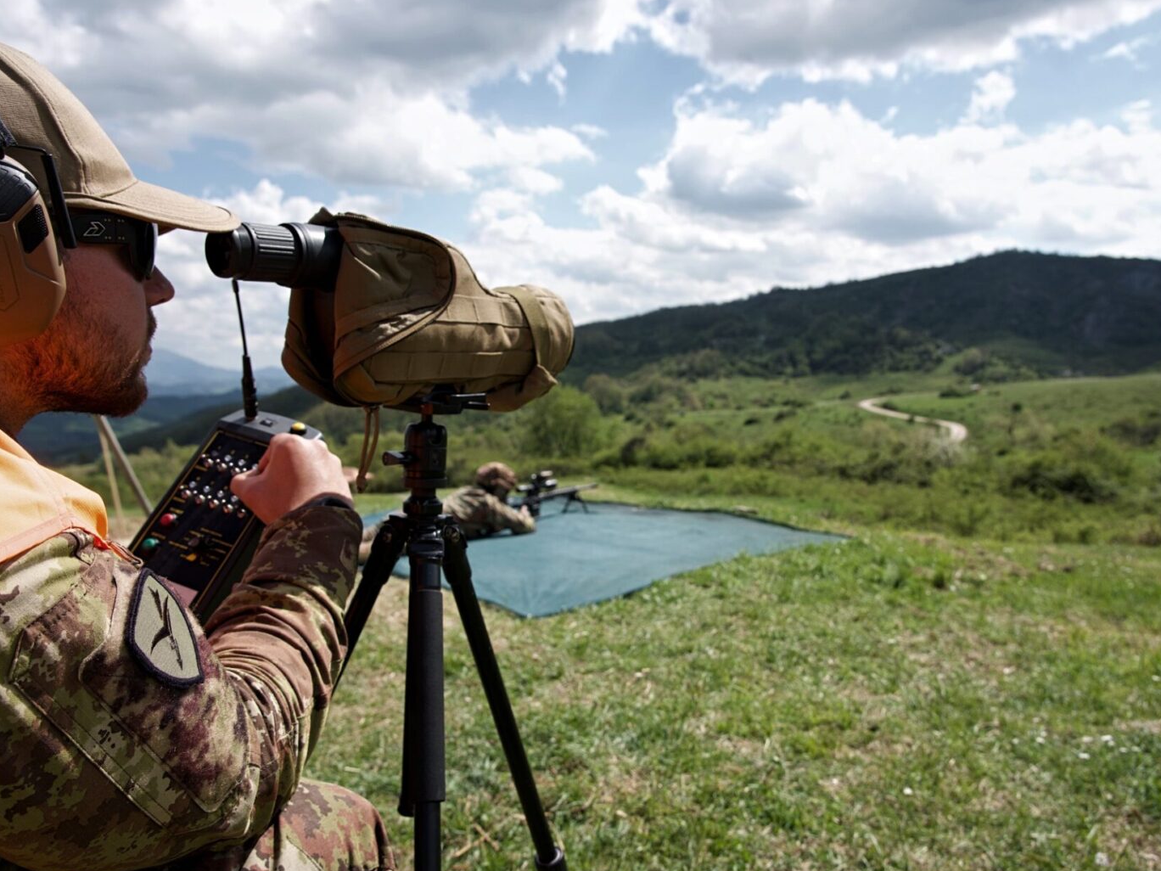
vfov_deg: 51.4
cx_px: 596
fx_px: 906
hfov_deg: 65.3
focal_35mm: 27
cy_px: 436
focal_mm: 24
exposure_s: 1/800
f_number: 7.1
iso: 400
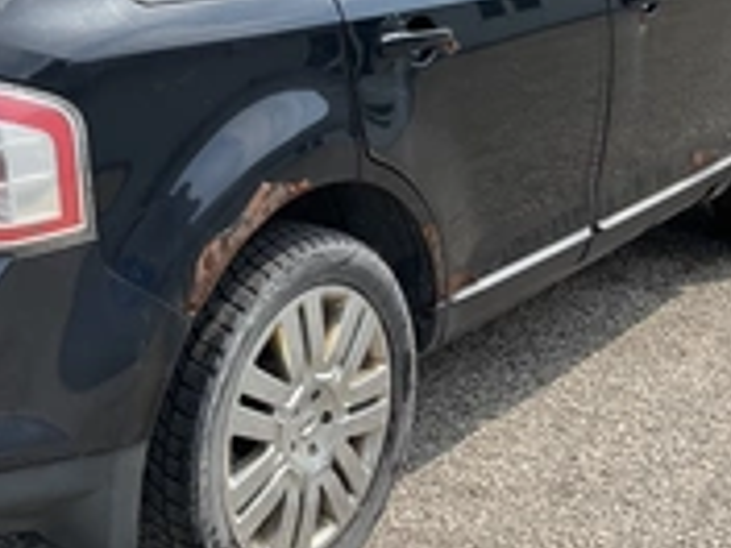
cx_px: 116
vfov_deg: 22.0
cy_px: 116
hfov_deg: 28.6
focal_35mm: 66
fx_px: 1394
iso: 25
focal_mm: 3
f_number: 1.8
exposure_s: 1/770
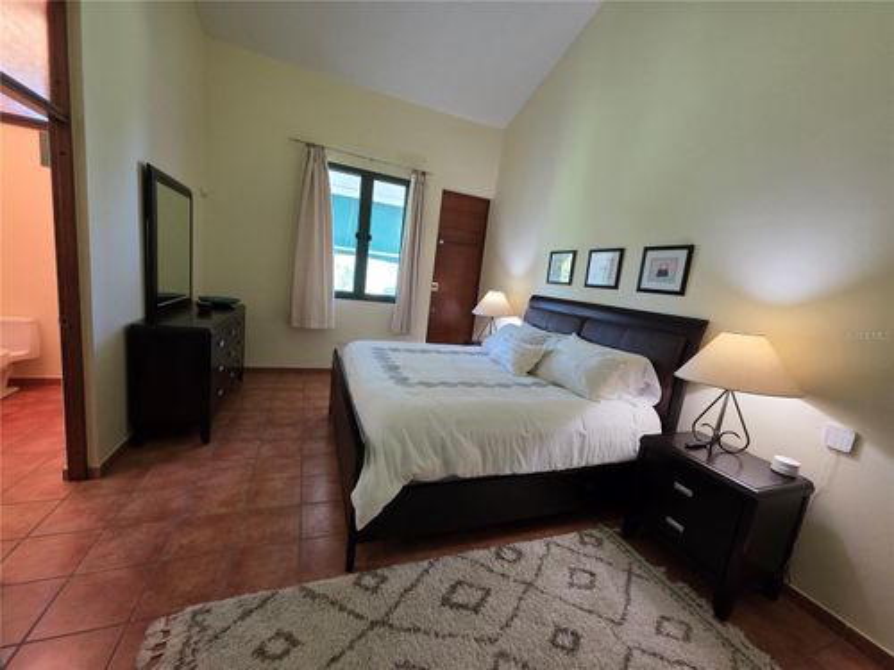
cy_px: 335
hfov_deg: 106.2
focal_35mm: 13
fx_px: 336
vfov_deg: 89.9
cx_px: 447
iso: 320
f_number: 1.9
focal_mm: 2.2
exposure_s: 1/60
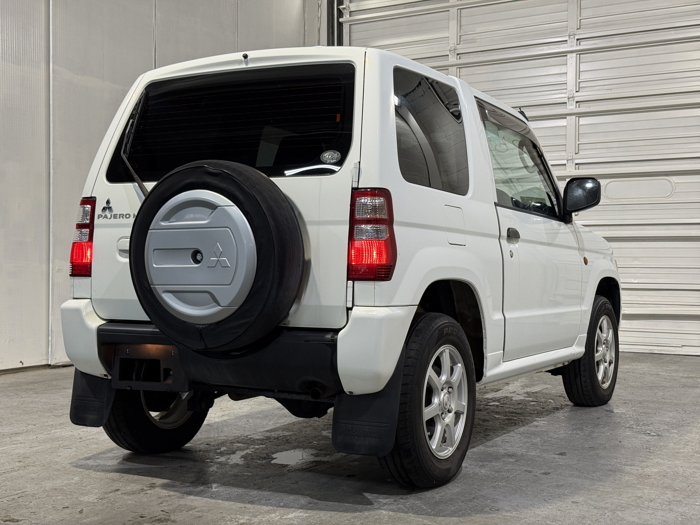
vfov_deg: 30.3
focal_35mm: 48
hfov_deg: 39.7
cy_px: 262
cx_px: 350
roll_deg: -0.1
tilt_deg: -0.4
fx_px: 971
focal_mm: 6.76
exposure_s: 1/60
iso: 100
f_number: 1.78
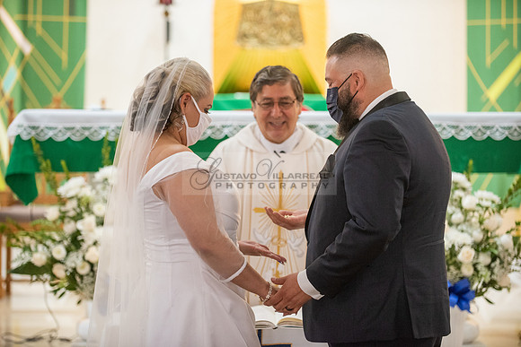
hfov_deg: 15.8
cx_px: 260
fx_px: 1879
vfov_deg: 10.6
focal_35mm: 130
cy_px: 174
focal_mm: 125
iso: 2000
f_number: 2.8
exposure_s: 1/160
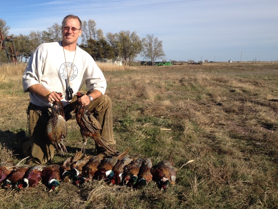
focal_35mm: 42
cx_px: 133
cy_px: 87
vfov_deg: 34.3
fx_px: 337
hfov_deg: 44.8
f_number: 2.4
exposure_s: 1/1577
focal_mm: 4.28
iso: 50
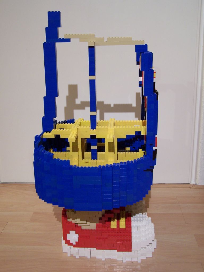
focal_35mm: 40
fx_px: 314
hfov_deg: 36.0
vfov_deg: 46.8
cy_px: 136
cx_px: 102
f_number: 2.8
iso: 80
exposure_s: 1/3
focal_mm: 6.7
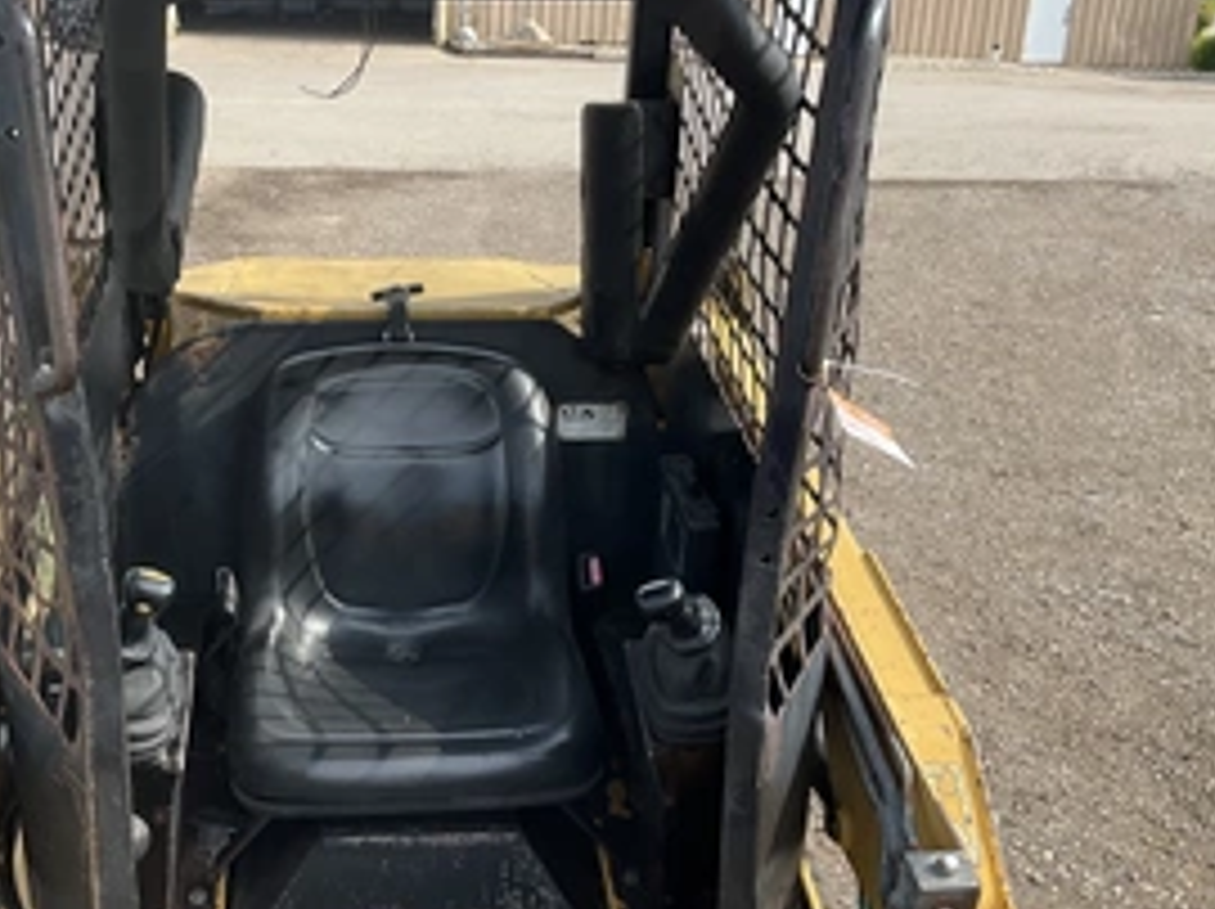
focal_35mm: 43
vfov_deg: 33.5
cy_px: 490
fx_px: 1508
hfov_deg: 43.6
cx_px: 468
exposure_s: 1/759
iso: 25
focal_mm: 3
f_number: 1.8
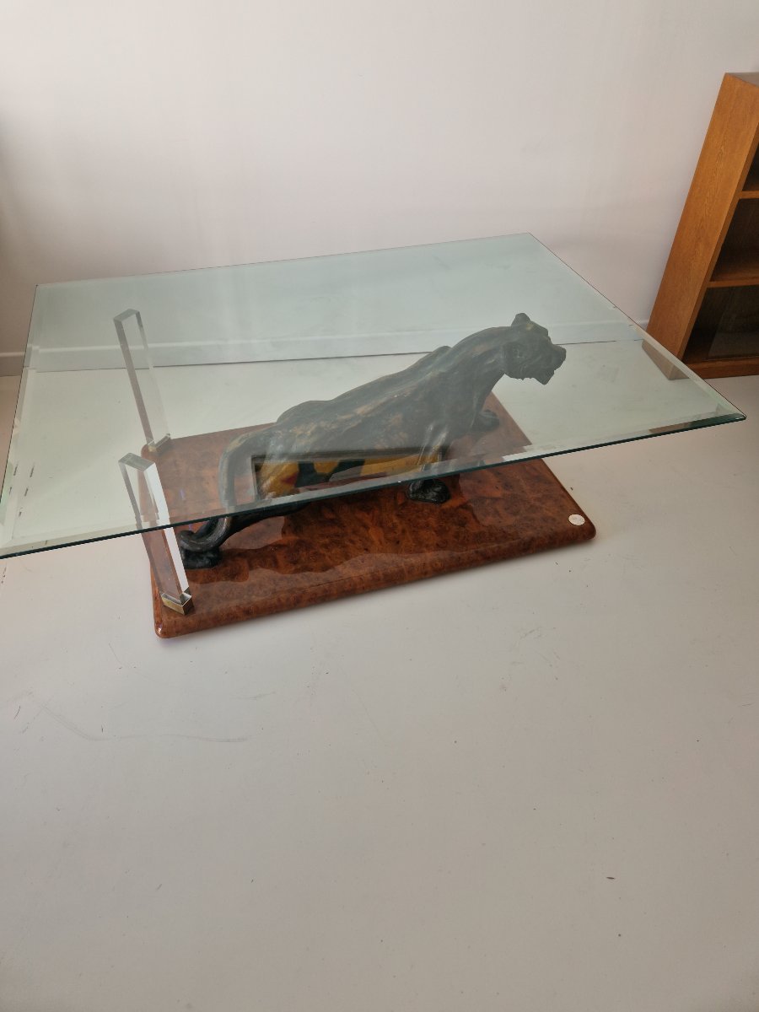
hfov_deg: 58.9
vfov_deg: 73.9
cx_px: 380
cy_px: 506
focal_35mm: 23
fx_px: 672
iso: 50
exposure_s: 1/124
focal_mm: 5.4
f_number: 1.8
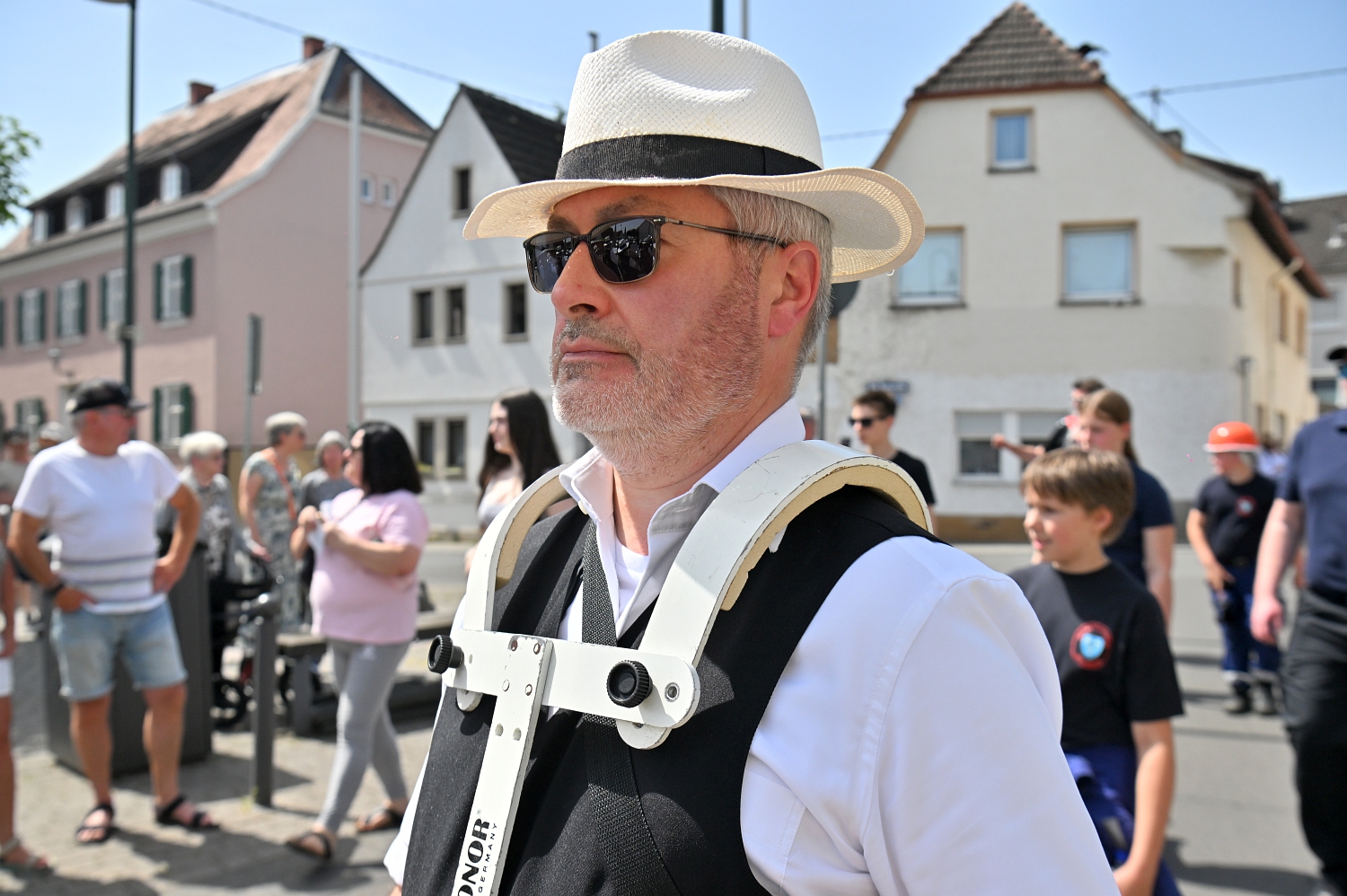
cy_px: 448
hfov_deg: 55.8
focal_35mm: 34
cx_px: 674
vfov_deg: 38.8
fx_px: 1271
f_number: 9
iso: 320
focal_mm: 34
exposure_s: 1/1600
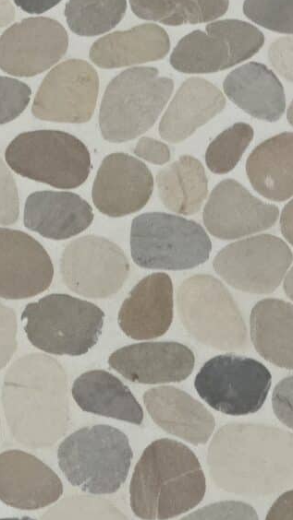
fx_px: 3538
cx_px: -194
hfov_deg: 4.7
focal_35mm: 256
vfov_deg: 8.3
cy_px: -142
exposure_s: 1/30
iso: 100
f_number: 2.4
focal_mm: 7.9
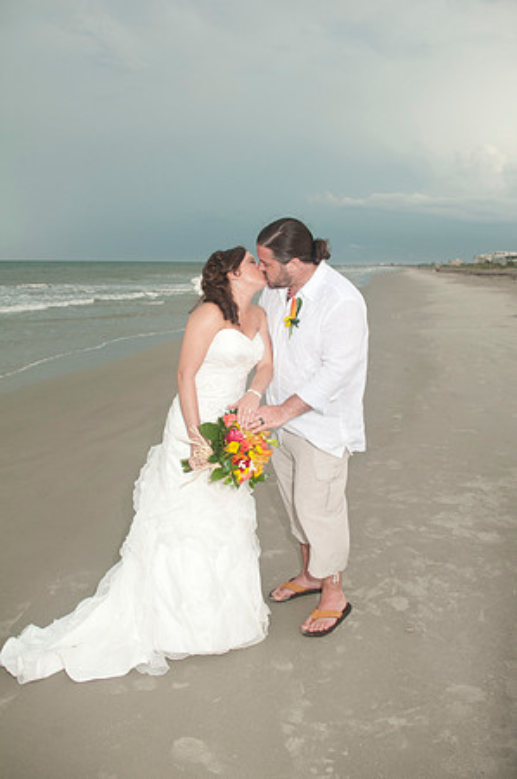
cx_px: 258
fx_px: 583
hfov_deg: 47.8
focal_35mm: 27
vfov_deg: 67.4
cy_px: 390
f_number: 5.6
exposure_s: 1/80
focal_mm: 18
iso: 400
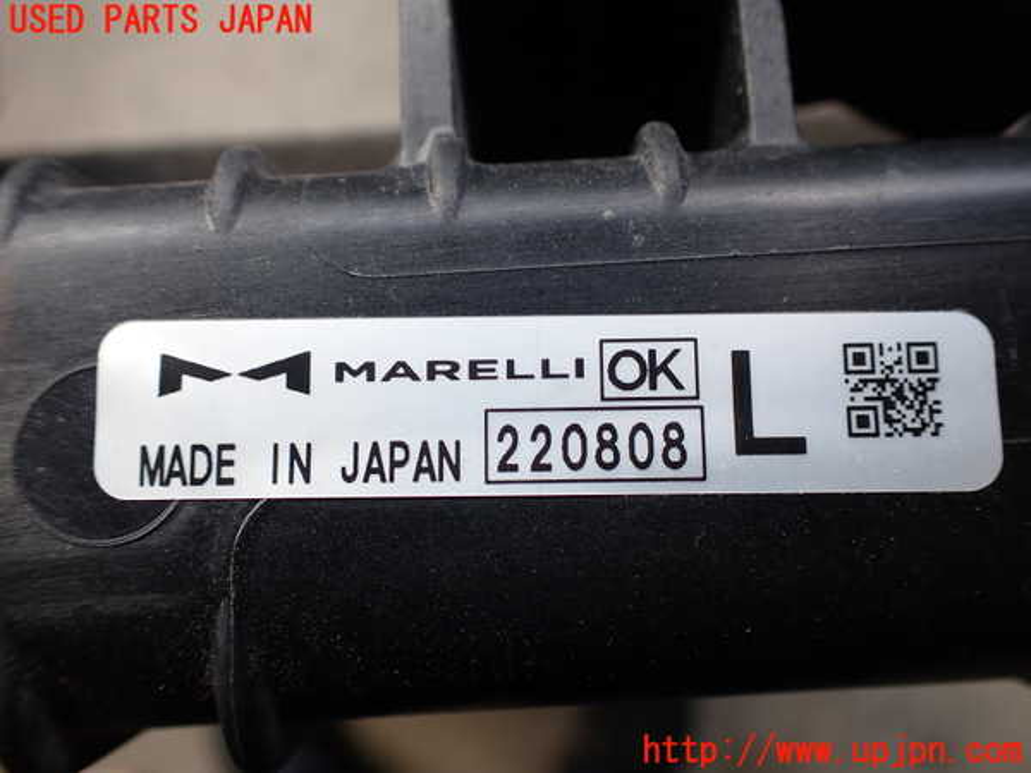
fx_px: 894
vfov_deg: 46.8
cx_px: 516
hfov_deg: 60.0
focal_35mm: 30
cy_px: 386
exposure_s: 1/125
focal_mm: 5.4
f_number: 2.3
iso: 100
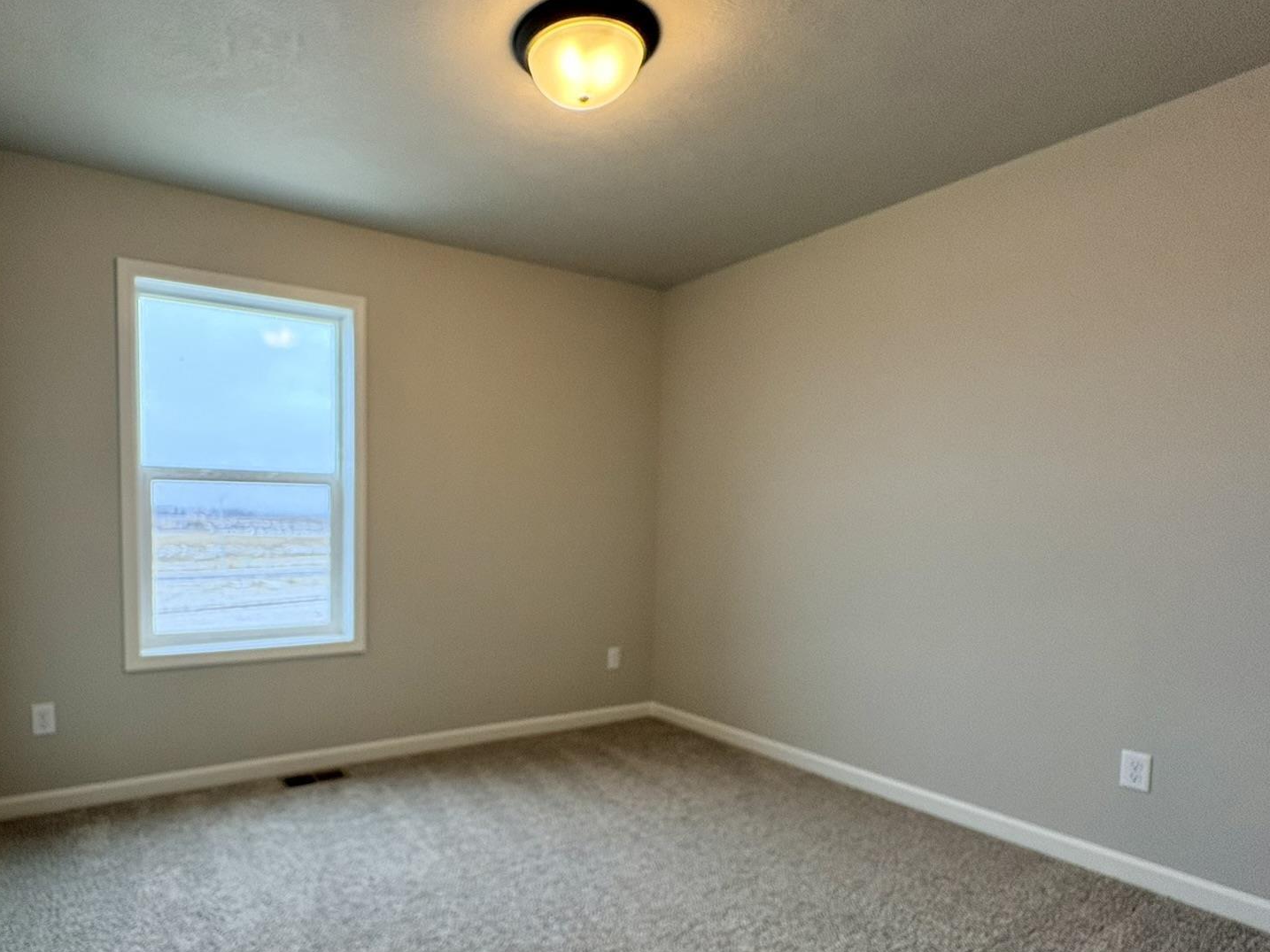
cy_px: 565
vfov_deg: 65.4
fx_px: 734
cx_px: 491
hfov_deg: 80.5
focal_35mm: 20
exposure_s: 1/120
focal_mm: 2.22
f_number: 2.2
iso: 200
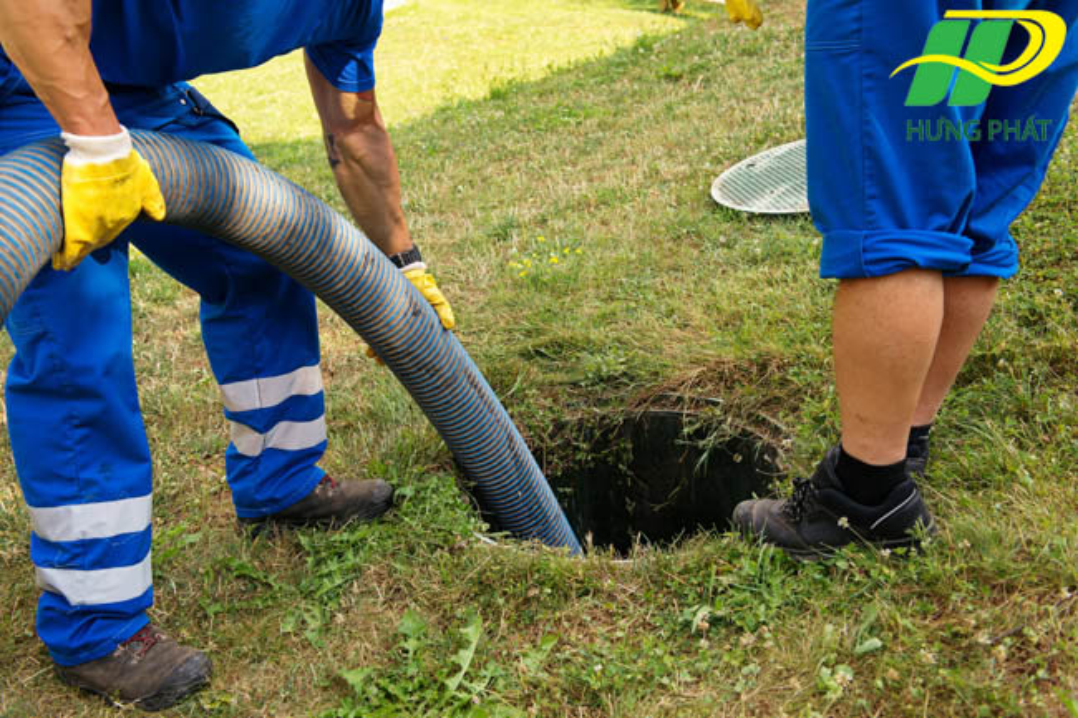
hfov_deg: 48.5
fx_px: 1197
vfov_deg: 33.4
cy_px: 359
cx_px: 539
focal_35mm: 40
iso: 100
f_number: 6.3
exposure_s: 1/125
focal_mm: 40
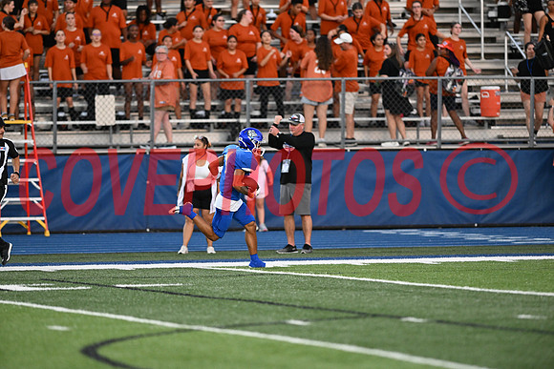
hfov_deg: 6.9
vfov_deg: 4.6
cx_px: 277
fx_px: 4618
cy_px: 184
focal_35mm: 300
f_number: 2.8
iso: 3200
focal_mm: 300
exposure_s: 1/1600
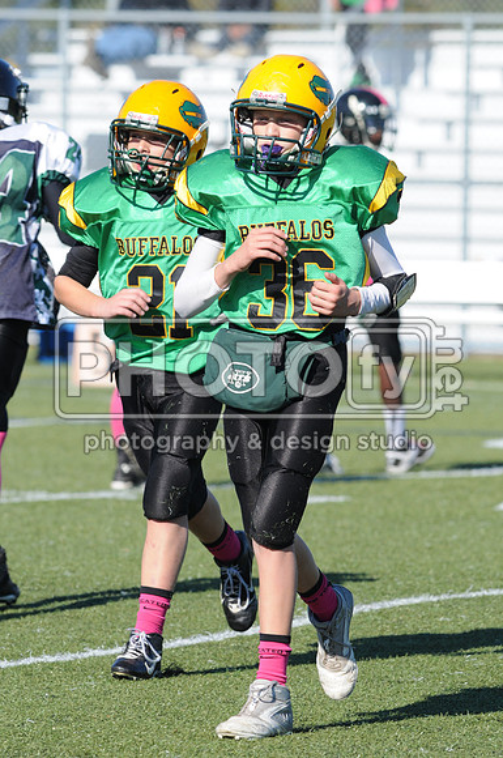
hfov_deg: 3.0
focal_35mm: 450
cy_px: 379
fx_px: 9459
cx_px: 252
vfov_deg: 4.6
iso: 200
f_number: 8
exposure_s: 1/500
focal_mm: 300
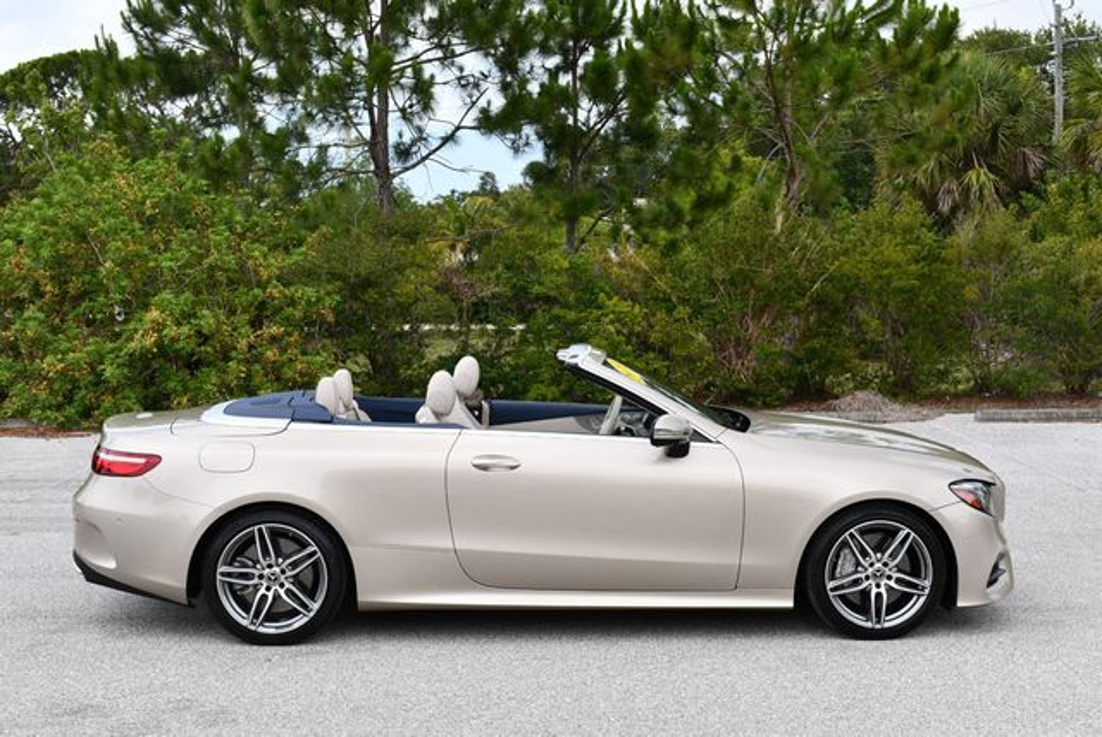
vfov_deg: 28.1
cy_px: 368
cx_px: 551
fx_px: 1471
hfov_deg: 41.1
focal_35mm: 48
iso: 140
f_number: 8
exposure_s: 1/250
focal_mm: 24
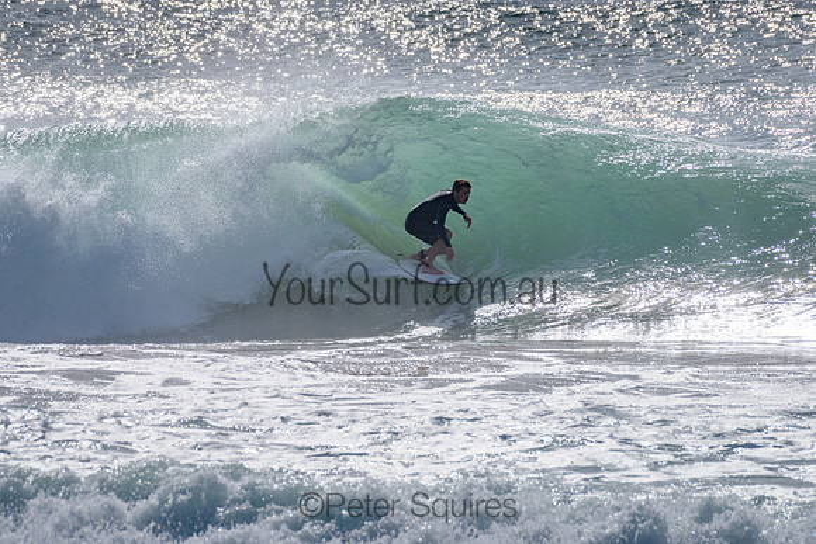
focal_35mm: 612
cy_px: 214
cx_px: 316
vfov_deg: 2.2
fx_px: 13878
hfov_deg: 3.4
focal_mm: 500
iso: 64
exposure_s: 1/2000
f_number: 10
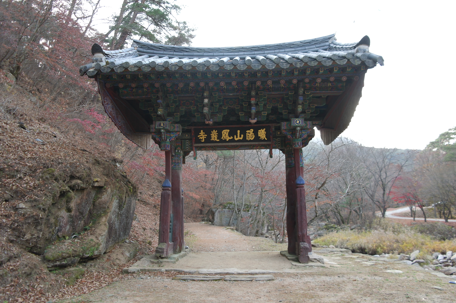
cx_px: 228
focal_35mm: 27
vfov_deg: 47.9
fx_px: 342
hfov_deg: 67.4
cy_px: 152
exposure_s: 1/40
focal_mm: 18
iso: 160
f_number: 3.5
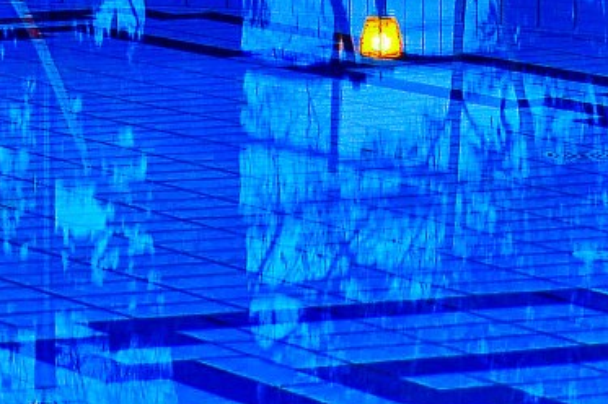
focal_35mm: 288
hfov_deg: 7.1
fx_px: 4860
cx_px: 75
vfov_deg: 4.7
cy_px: -393
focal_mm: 38
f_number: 6.3
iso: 200
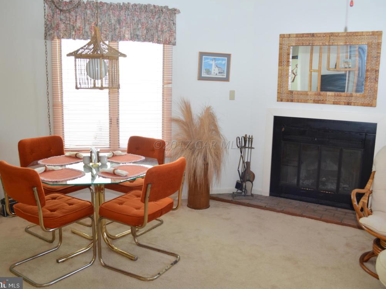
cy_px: 145
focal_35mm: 30
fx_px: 334
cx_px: 198
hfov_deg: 60.0
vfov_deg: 46.8
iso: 400
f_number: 4.5
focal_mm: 18
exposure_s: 1/80
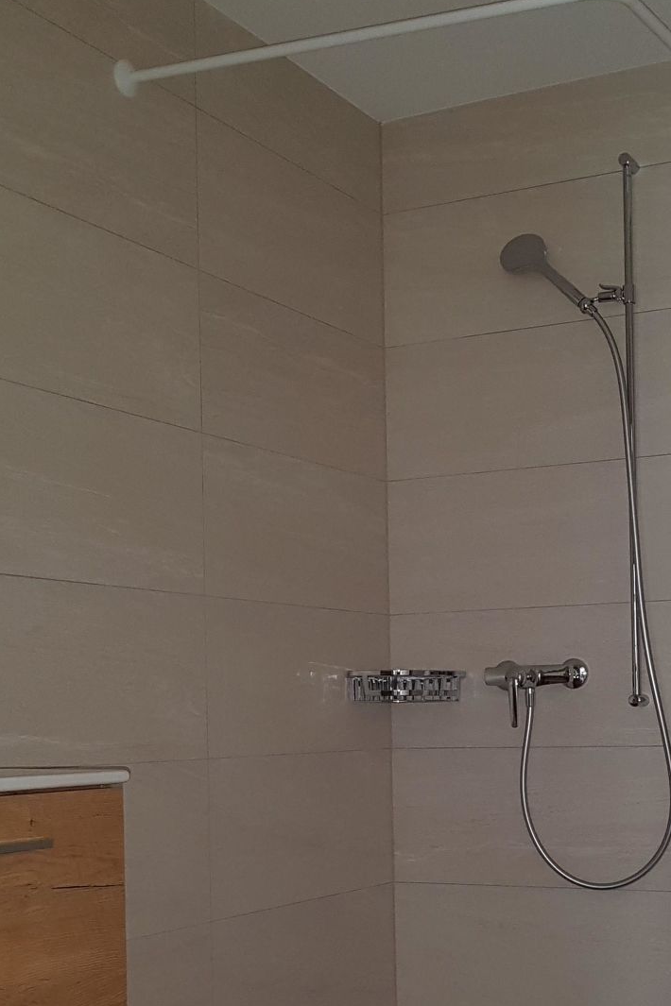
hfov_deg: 25.8
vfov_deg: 37.6
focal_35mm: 52
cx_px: 467
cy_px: 698
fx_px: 1454
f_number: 1.7
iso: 160
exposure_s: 1/27
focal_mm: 4.2
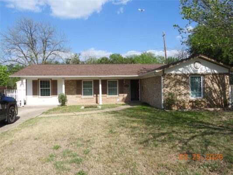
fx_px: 162
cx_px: 116
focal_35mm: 24
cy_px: 88
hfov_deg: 71.6
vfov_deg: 56.8
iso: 100
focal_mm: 4.3
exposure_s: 1/2000
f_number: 2.8
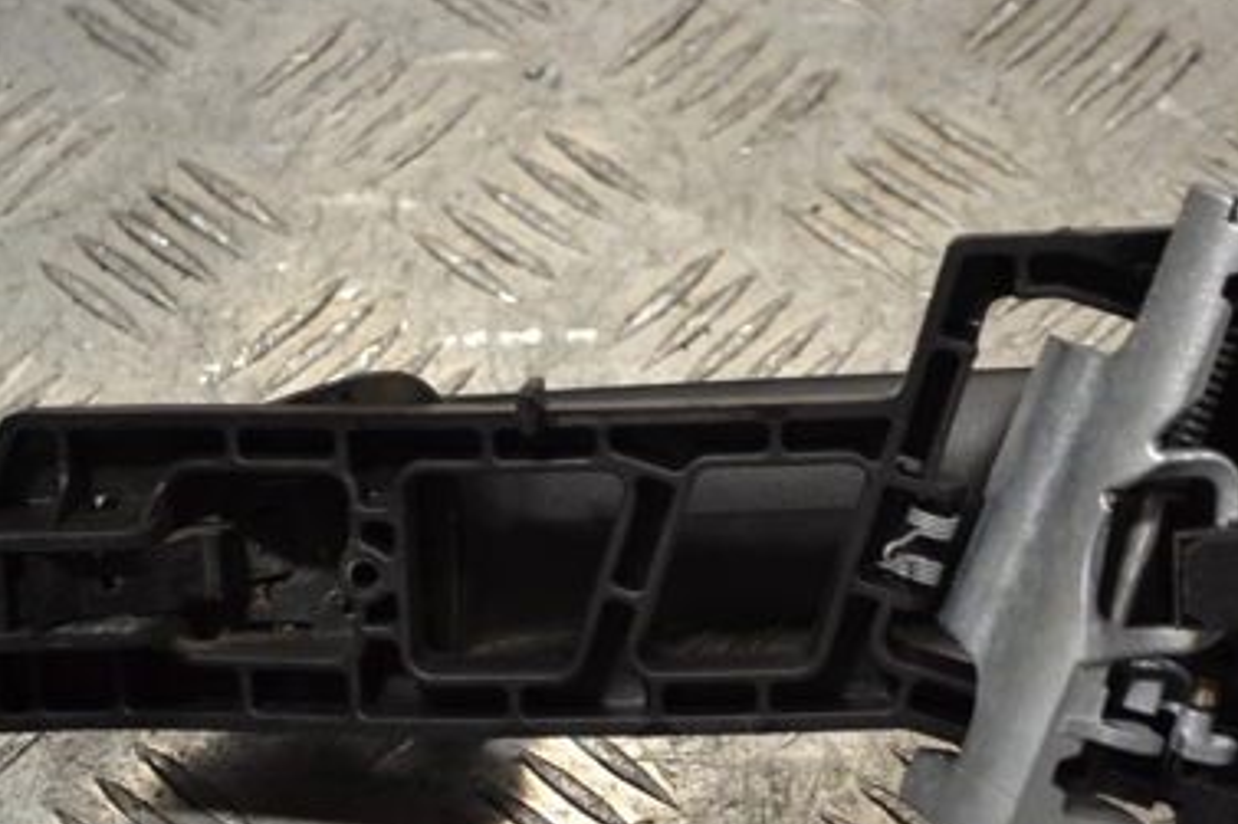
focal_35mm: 107
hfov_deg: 19.0
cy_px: 420
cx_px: 887
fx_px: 3678
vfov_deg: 12.8
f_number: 5.3
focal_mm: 42
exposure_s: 1/30
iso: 140
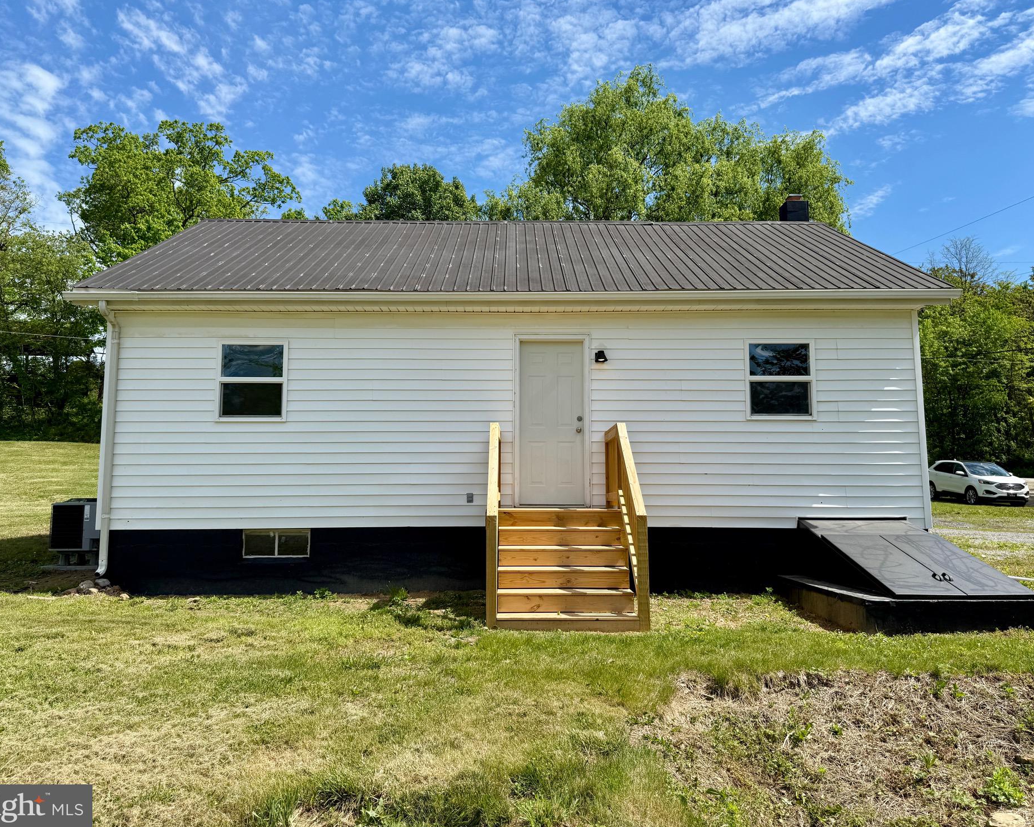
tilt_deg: +6.4
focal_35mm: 26
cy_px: 400
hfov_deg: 66.0
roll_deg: -1.0
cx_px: 526
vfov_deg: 54.9
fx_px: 796
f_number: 1.78
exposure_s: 1/4167
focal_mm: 6.76
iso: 80
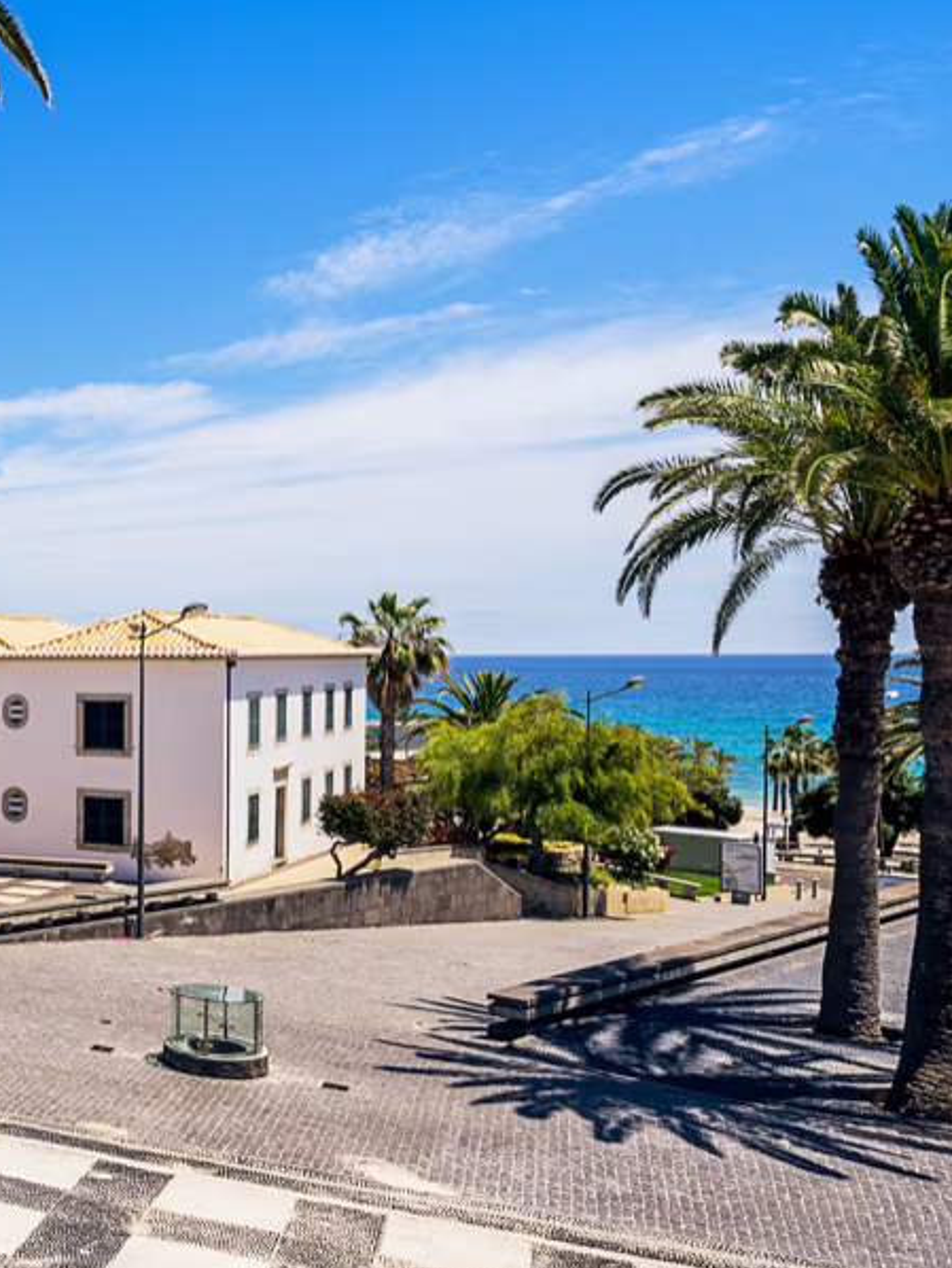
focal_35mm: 36
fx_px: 1319
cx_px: -365
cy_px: 687
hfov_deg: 29.5
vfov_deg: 51.3
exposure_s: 1/200
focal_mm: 14
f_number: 16
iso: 250
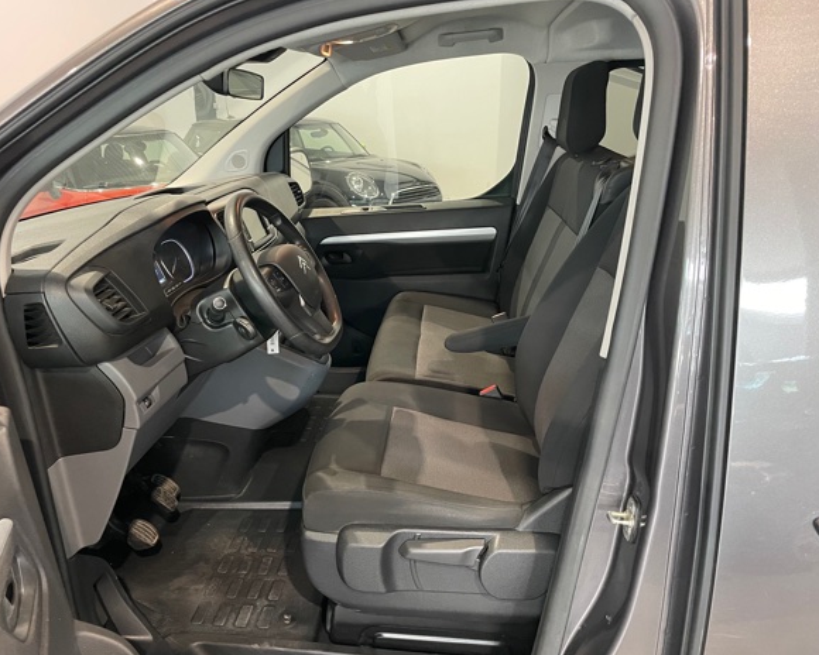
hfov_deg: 62.1
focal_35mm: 28
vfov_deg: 51.5
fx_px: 679
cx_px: 374
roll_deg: +1.0
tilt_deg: -18.2
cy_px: 328
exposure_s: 1/50
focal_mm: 4.2
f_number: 1.6
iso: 400
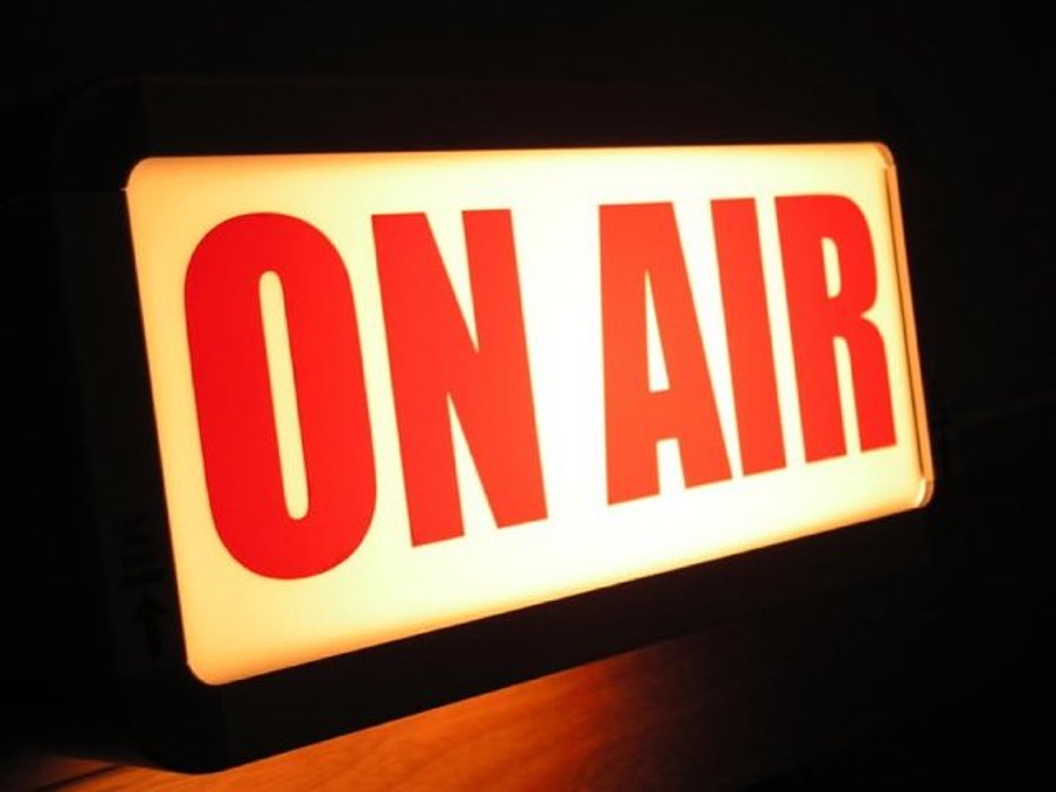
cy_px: 396
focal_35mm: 59
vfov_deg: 24.8
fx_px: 1800
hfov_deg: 32.7
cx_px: 528
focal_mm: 9.9
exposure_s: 1/10
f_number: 3.3
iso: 100
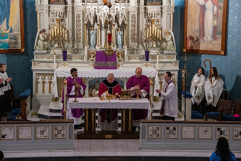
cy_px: 80
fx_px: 817
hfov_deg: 16.8
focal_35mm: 122
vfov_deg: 11.2
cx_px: 120
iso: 4000
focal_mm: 122
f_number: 9
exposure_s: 1/100
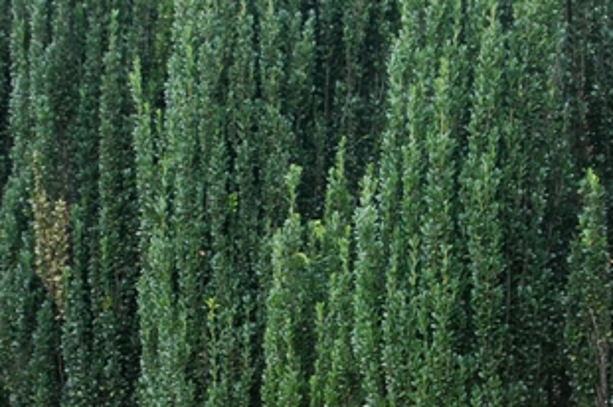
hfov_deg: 14.8
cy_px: 252
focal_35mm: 139
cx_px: 397
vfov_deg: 9.8
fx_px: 2364
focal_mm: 28
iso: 400
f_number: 4.5
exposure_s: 1/80
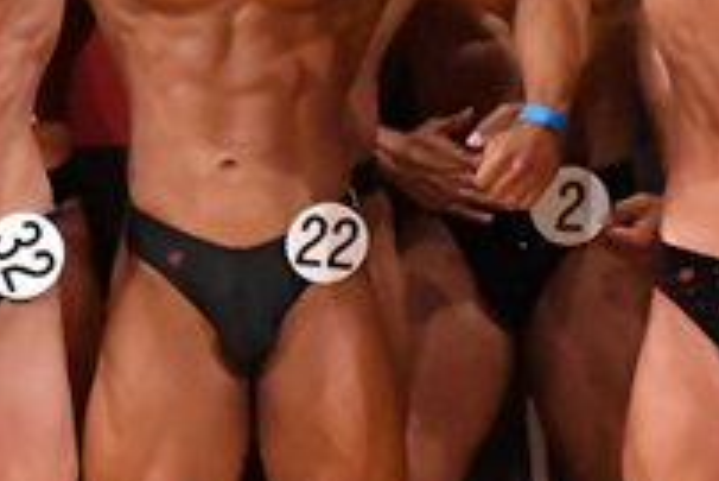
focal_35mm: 978
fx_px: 19546
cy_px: 371
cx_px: 1148
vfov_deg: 1.4
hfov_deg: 2.1
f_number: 5.6
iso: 11400
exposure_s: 1/400
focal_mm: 170
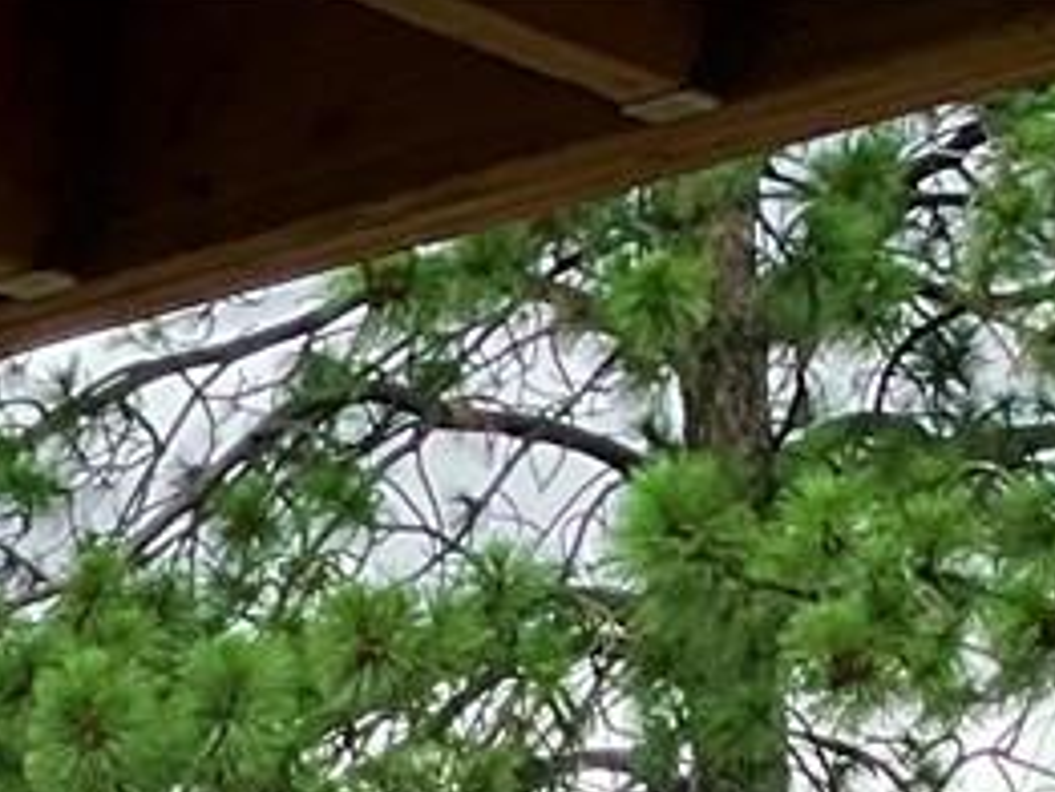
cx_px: -2102
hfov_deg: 9.0
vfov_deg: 7.4
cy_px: 2400
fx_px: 5427
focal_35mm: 178
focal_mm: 3
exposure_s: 1/171
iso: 16
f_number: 1.8
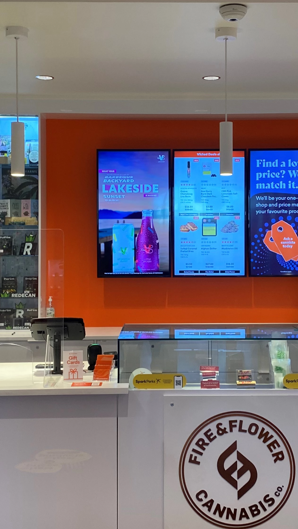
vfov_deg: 40.5
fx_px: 716
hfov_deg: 23.5
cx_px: 166
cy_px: 225
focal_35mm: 51
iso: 125
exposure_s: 1/120
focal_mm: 4.25
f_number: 1.8
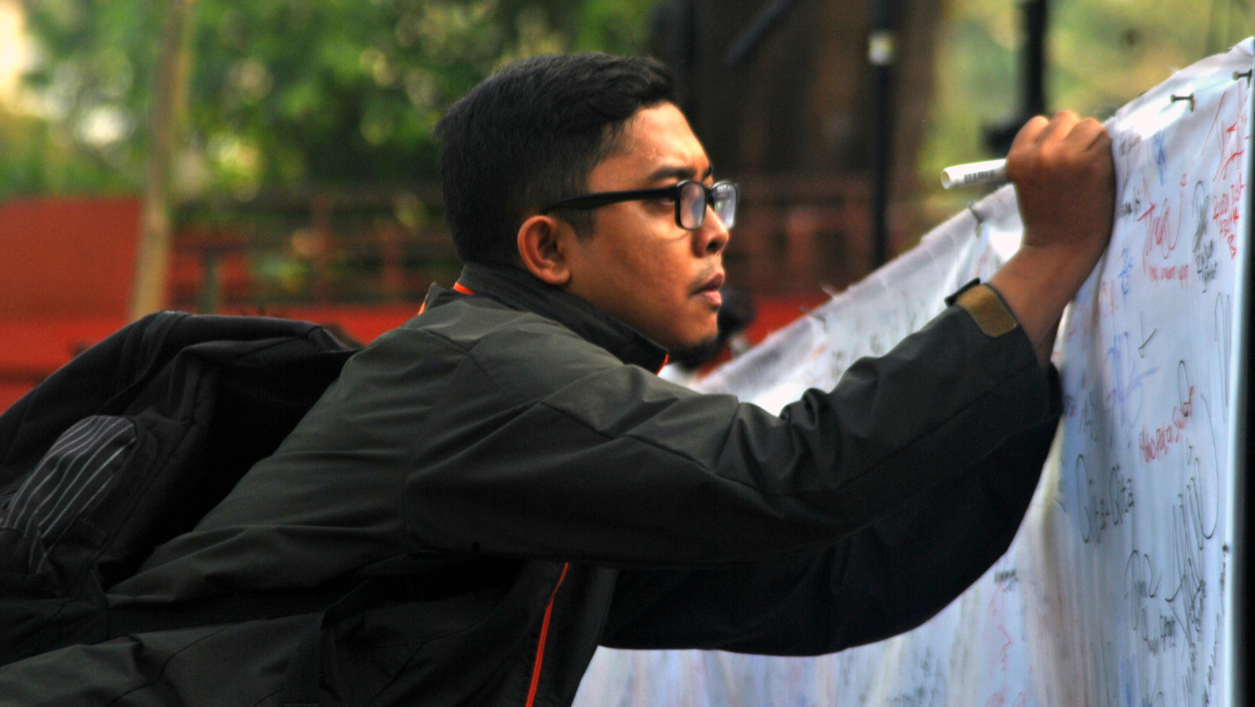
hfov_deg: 5.7
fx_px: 12681
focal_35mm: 381
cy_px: 409
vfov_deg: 3.2
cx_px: 640
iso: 100
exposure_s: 1/100
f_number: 7.1
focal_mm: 220
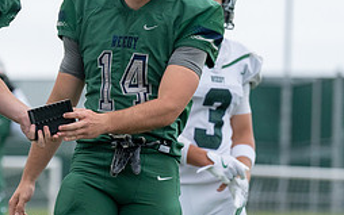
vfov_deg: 4.7
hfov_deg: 7.5
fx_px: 2617
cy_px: 74
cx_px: 23
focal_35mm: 279
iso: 2500
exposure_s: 1/1250
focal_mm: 120
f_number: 2.8
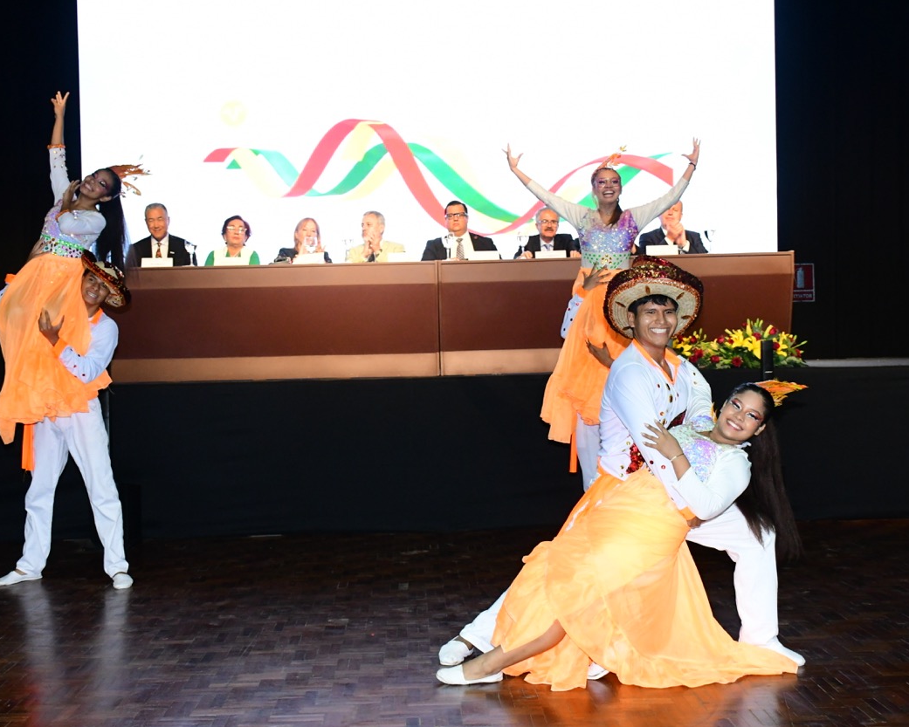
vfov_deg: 33.4
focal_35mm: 45
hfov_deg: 41.2
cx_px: 458
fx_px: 1211
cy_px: 357
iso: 3200
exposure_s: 1/200
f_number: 5.6
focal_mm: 26
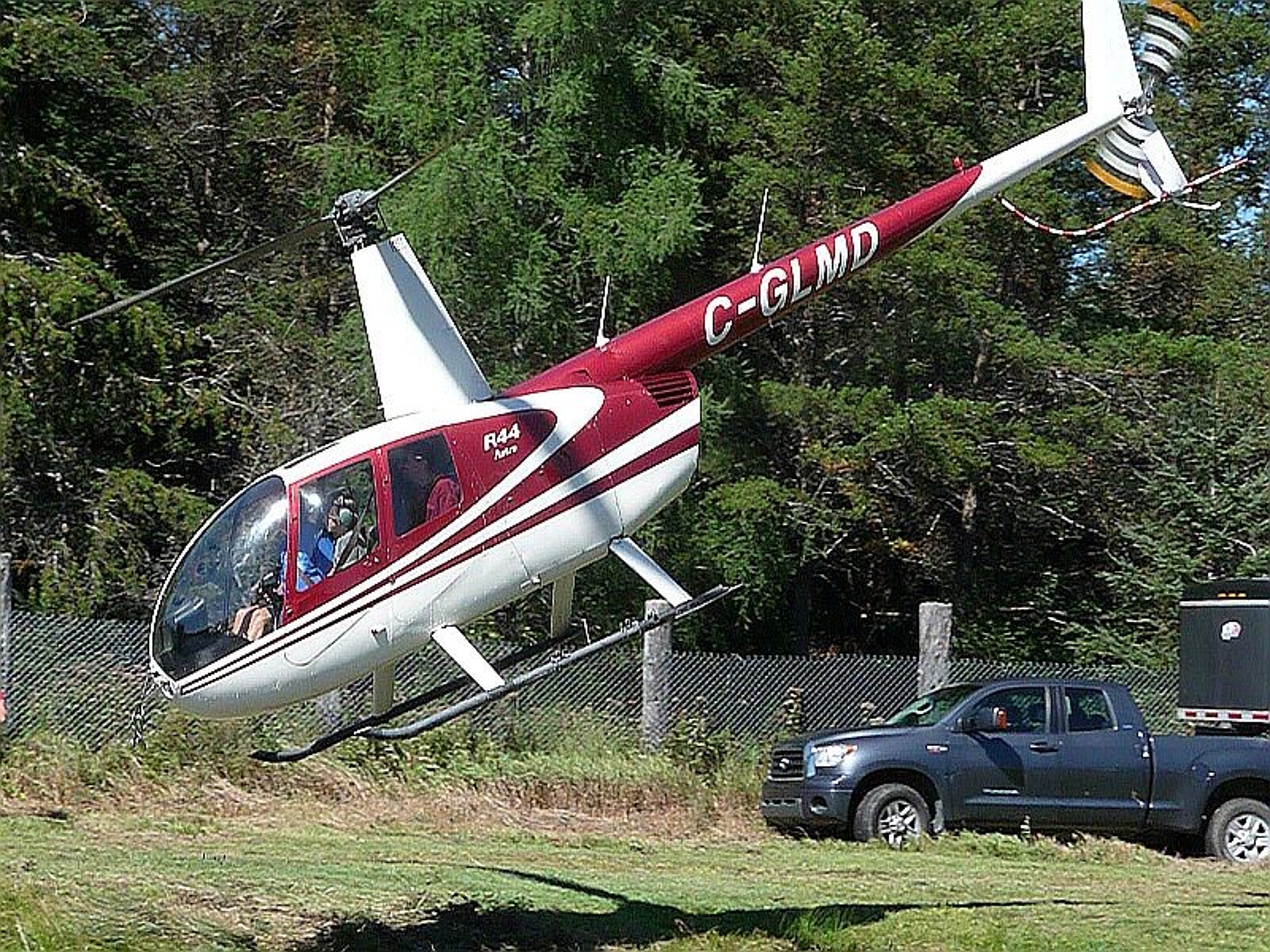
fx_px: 3522
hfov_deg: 20.4
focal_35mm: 96
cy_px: 476
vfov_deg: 15.4
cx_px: 635
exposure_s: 1/400
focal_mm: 16.3
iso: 500
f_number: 11
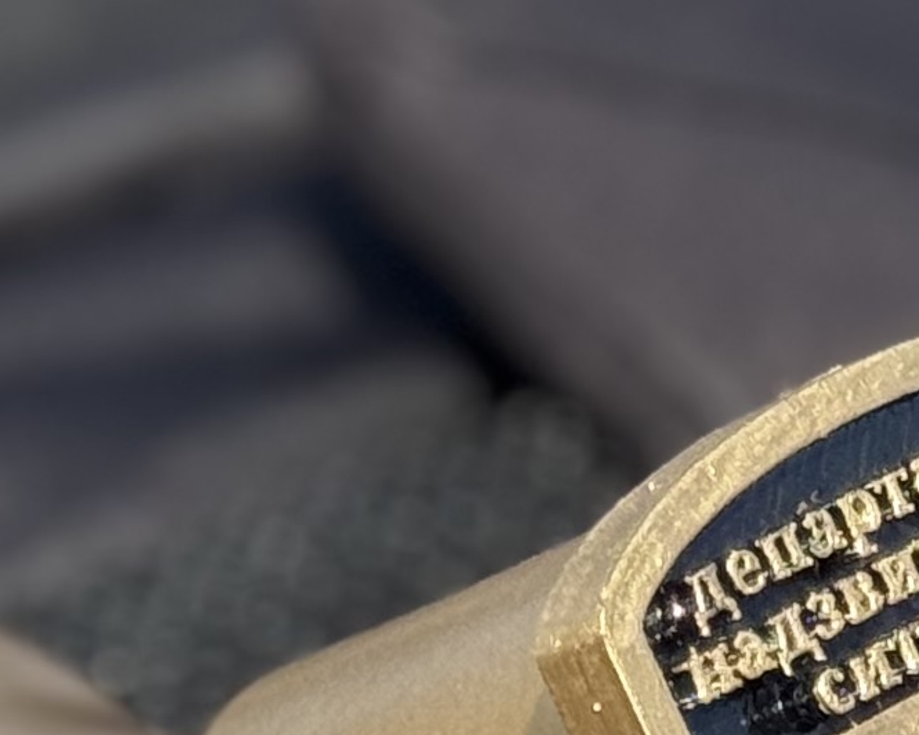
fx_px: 7724
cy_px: 1376
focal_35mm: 284
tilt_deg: -23.0
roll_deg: -2.7
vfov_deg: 5.4
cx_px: -491
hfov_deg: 6.7
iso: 64
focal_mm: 6.76
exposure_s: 1/4310
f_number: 1.78
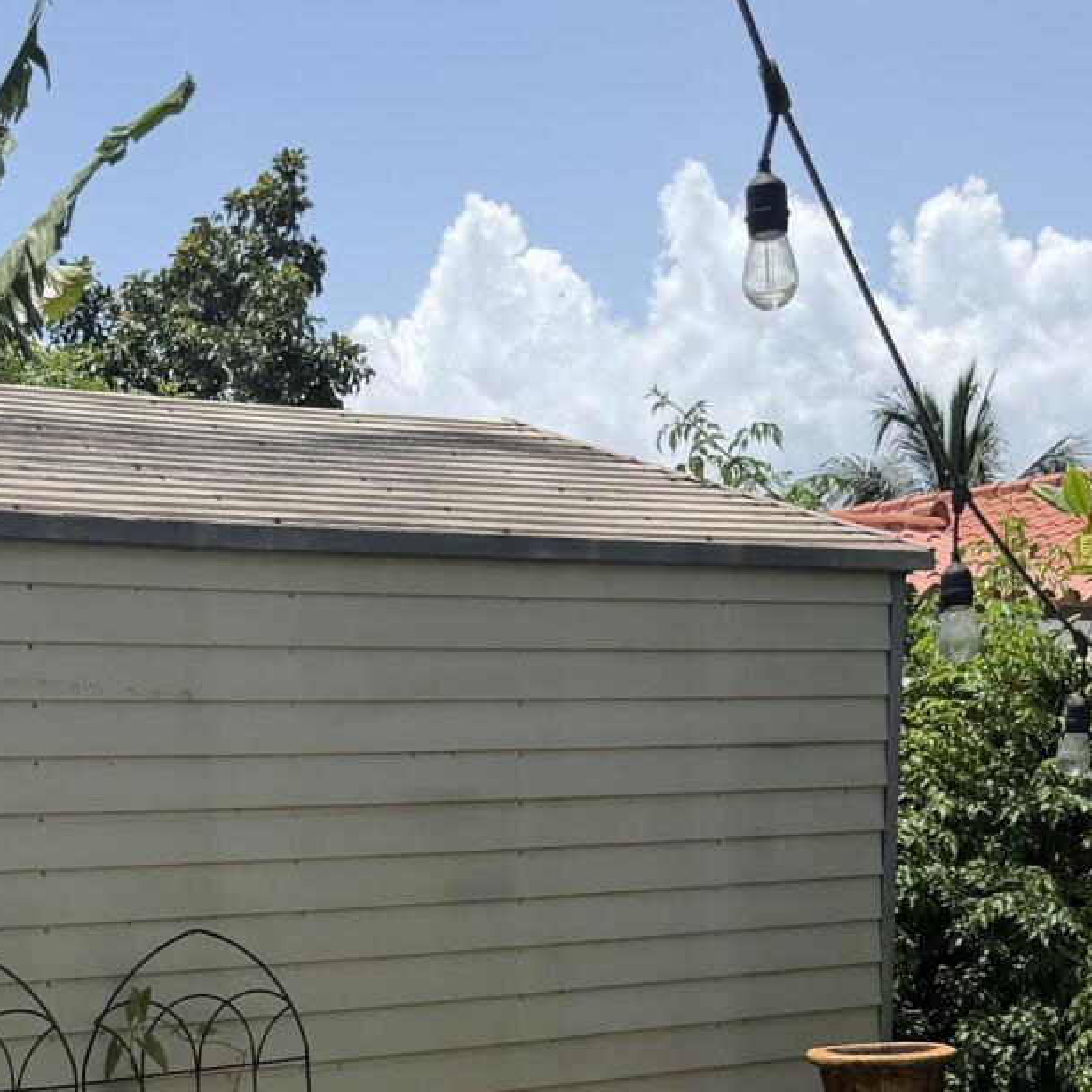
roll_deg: +2.0
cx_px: 213
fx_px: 2463
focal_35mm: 69
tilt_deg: -9.4
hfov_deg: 24.6
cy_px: 1206
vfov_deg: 23.4
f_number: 1.78
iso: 80
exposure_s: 1/4673
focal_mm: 6.76
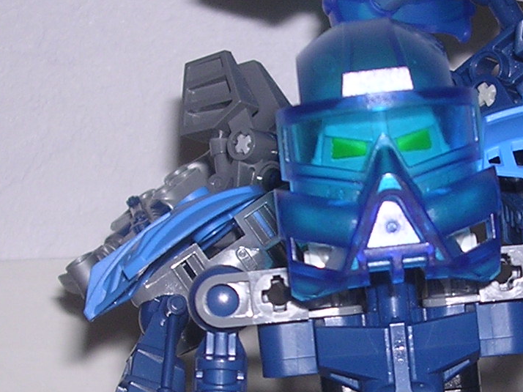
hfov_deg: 17.9
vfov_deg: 13.5
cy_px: 333
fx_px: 1646
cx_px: 400
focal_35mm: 109
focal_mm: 5.8
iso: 100
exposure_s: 1/60.1
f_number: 2.8
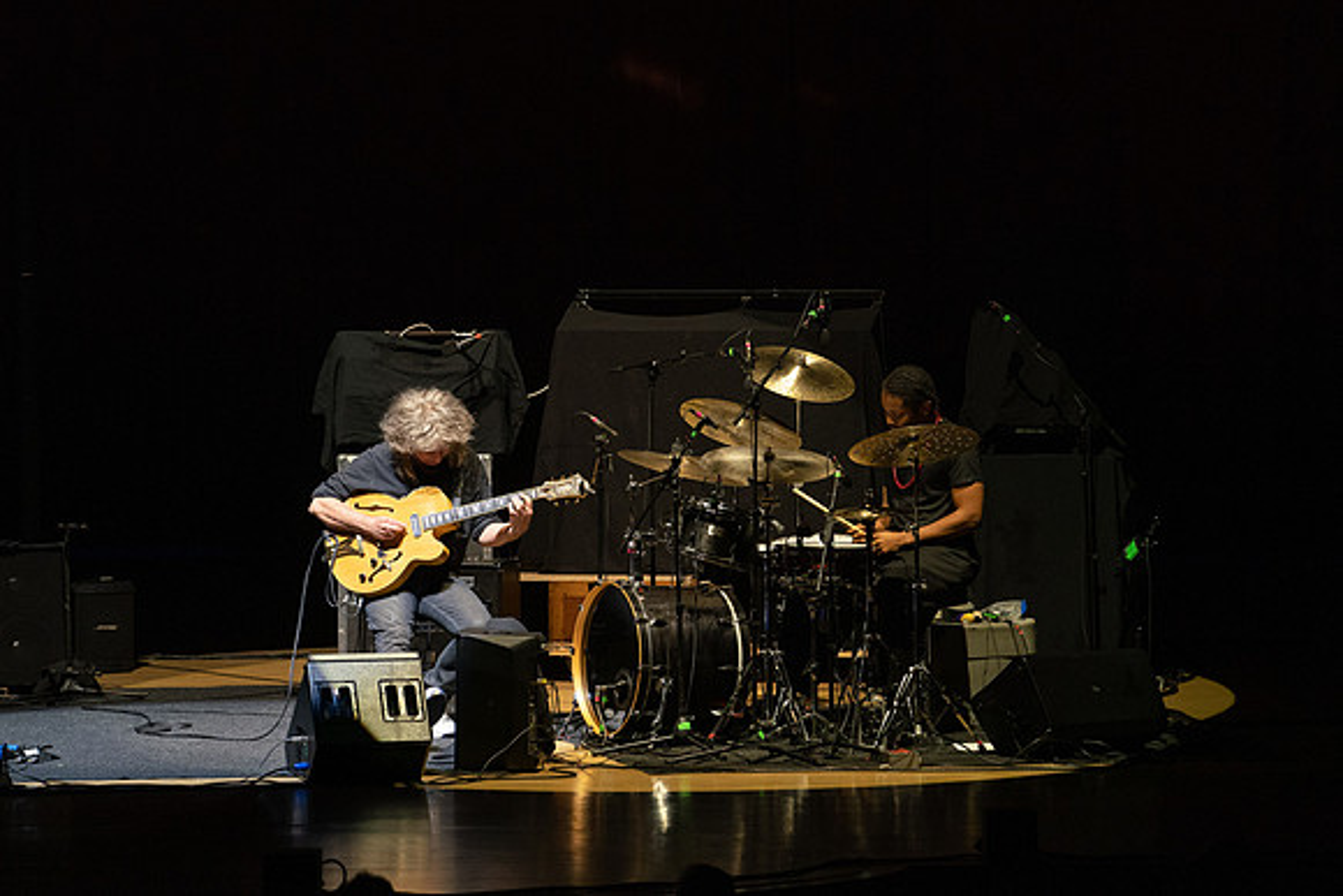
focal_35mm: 245
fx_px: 9127
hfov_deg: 8.4
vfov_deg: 5.6
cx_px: 654
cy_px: 425
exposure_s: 1/250
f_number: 4.5
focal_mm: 200
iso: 2500
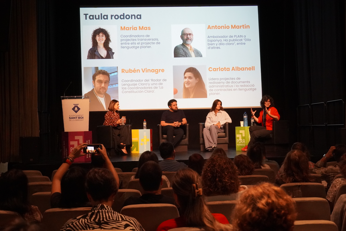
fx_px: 519
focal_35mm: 54
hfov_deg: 36.9
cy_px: 116
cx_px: 173
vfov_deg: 25.1
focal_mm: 36
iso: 4000
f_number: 5.6
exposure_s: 1/160
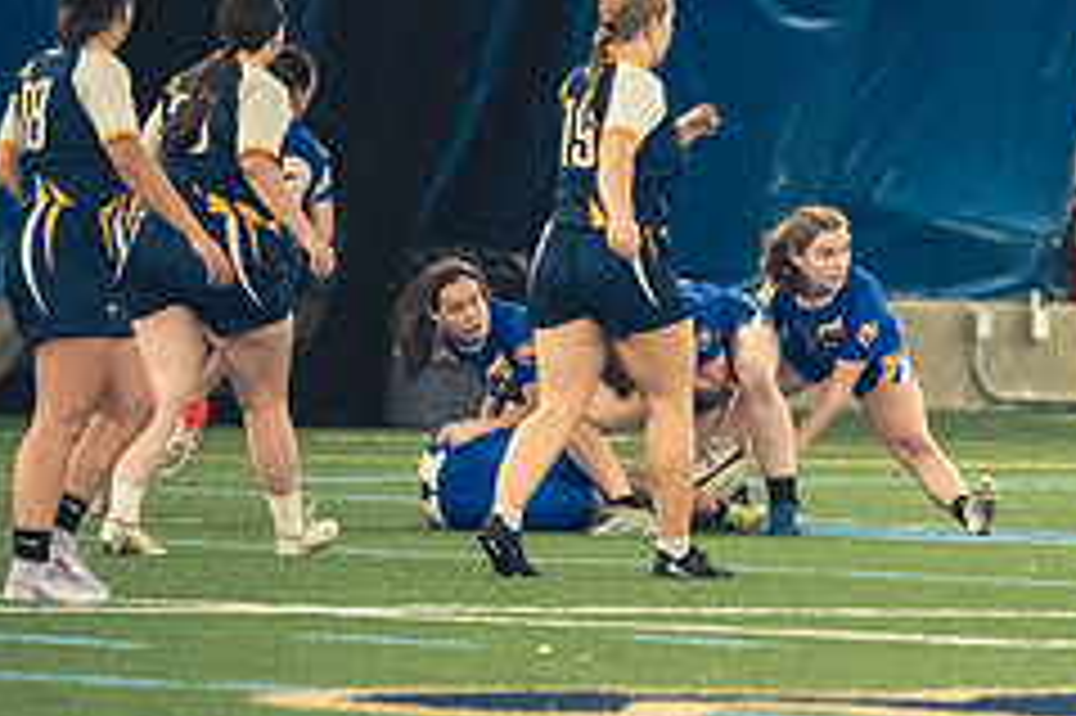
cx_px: 1220
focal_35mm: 729
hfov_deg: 2.8
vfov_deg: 1.9
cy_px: 576
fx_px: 21773
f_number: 2.8
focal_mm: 200
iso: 12800
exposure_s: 1/500
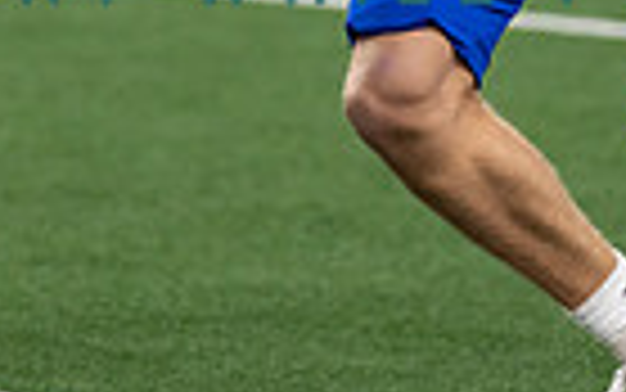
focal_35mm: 652
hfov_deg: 3.2
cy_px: -212
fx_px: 11128
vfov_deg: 2.0
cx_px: 18
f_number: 2.8
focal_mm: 140
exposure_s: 1/1000
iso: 1000
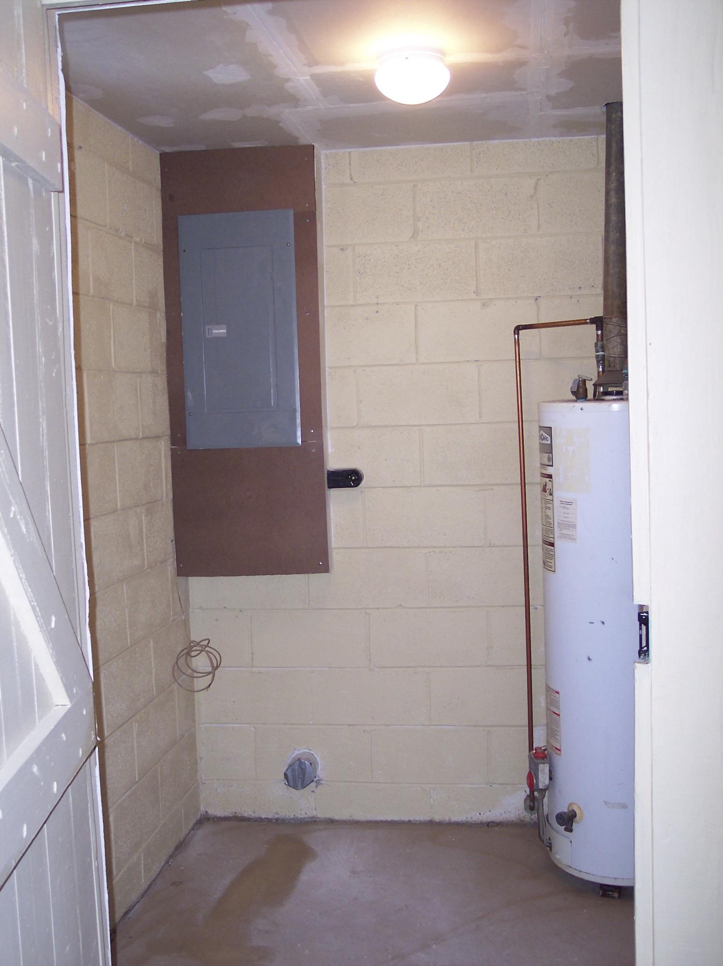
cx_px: 362
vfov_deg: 49.0
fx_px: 1060
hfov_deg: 37.7
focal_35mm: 38
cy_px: 483
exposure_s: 1/30
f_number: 2.8
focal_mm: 8
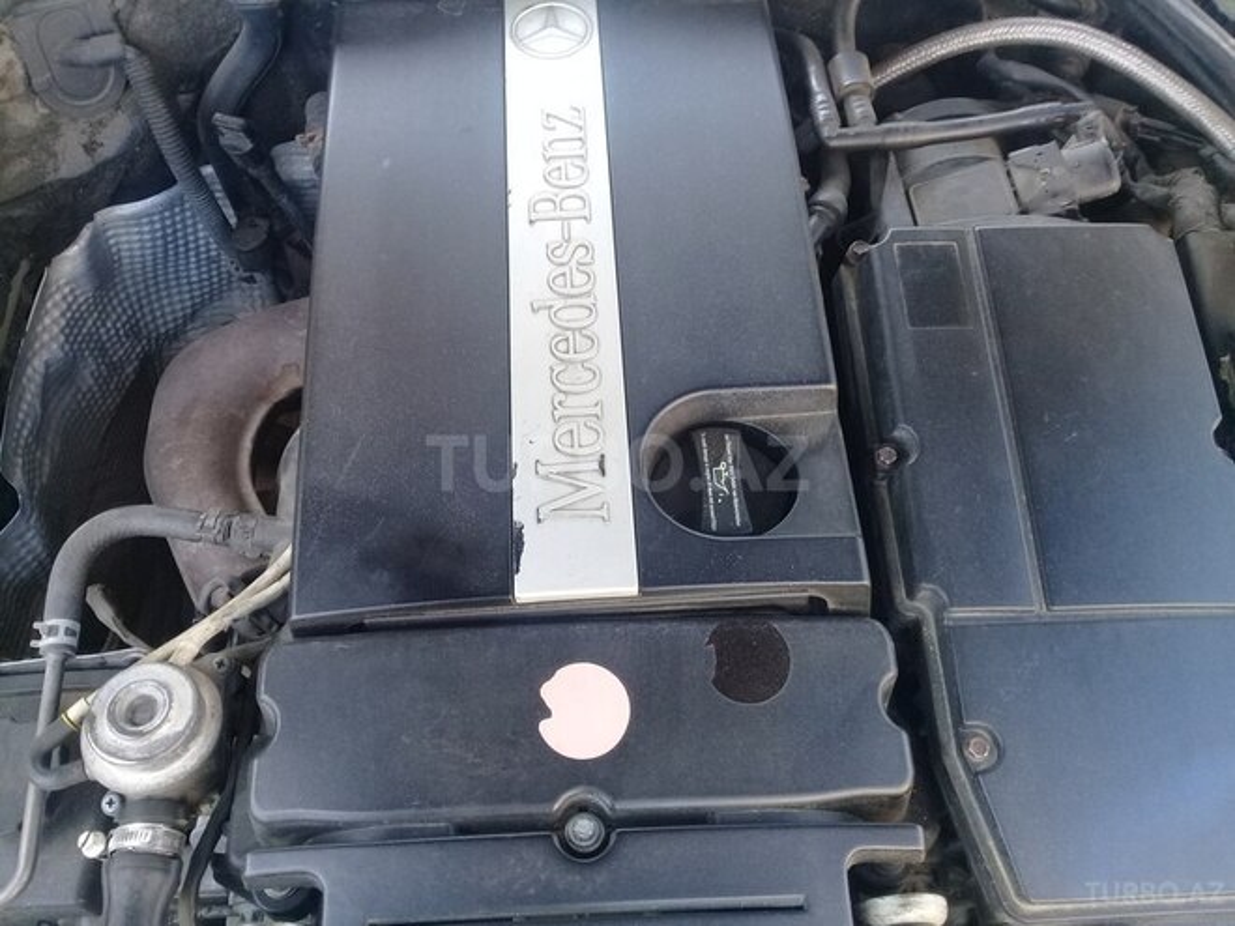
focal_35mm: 31
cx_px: 618
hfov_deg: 58.4
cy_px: 463
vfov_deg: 45.4
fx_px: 1106
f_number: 2.2
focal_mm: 3.3
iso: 64
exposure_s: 1/50
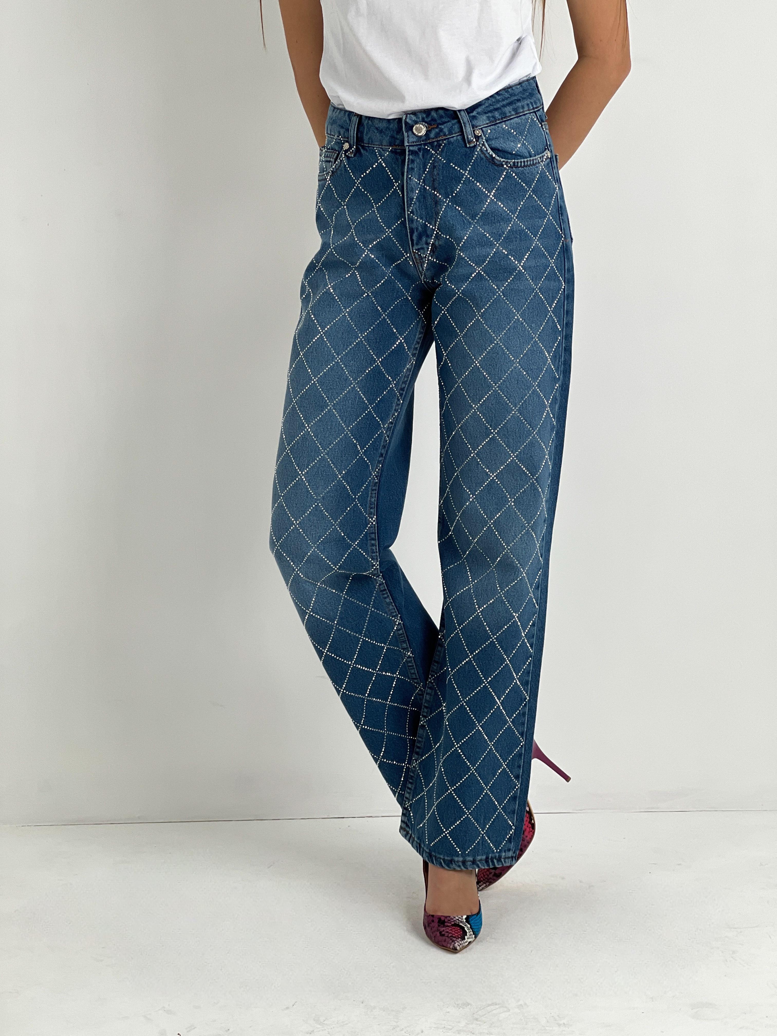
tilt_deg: -7.5
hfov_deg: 19.1
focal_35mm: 77
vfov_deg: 25.3
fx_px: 2304
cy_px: 518
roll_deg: +1.2
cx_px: 388
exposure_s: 1/100
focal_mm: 9
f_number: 2.8
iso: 64
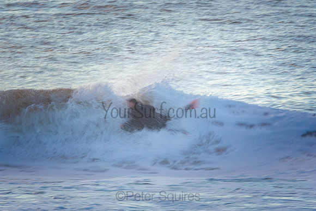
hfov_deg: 2.7
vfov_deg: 1.8
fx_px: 6585
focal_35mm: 750
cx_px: 158
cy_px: 106
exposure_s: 1/25
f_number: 16
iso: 100
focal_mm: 500
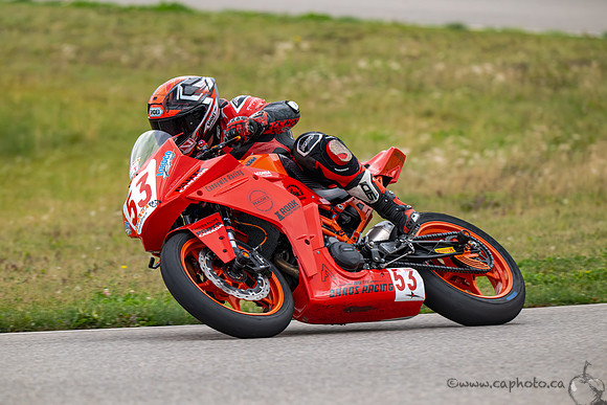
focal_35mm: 400
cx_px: 304
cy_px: 202
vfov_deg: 3.4
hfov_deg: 5.2
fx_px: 6746
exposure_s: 1/1250
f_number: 6.3
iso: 640
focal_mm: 400
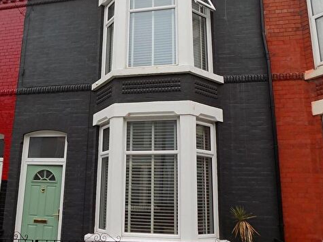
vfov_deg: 41.8
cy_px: 121
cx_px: 118
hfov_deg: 53.3
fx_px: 317
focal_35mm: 34
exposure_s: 1/320
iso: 80
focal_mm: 4
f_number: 3.1
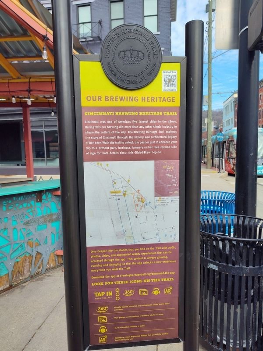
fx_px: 233
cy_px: 176
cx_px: 132
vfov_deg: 73.9
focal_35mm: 23
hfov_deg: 58.9
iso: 100
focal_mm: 5.56
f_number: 1.8
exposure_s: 1/912
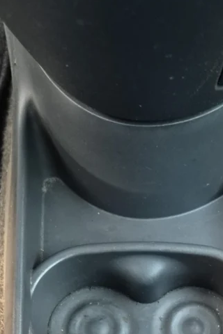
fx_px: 474
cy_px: 319
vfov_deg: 35.8
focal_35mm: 51
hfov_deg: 26.0
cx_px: 178
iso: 1250
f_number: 1.8
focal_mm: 5.4
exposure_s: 1/33
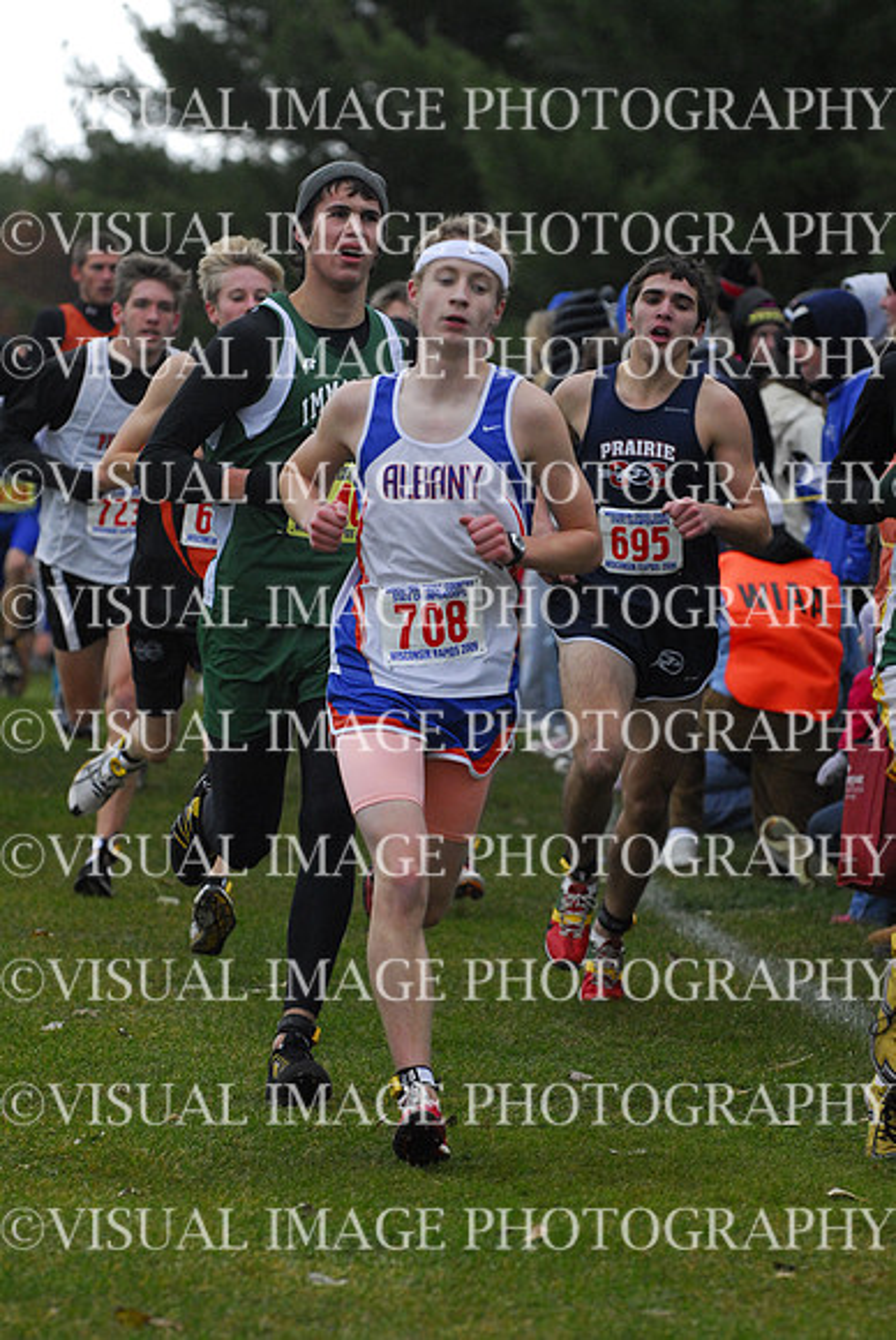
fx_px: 8379
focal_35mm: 225
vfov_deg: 9.1
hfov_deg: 6.1
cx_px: 448
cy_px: 670
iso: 800
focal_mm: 150
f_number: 4
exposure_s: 1/640
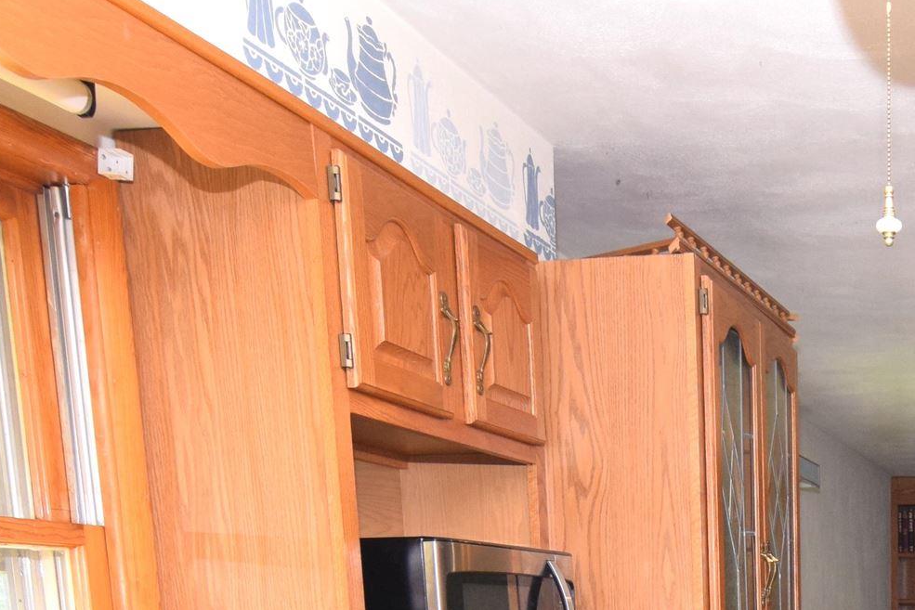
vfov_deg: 21.5
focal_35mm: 54
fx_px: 1367
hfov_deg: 34.3
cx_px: 878
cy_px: 889
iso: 800
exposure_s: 1/100
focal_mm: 11.5
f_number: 5
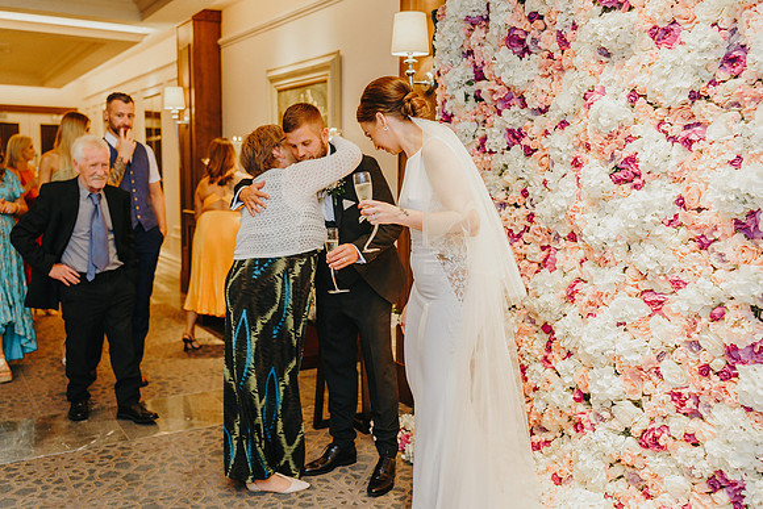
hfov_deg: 54.4
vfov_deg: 37.9
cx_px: 382
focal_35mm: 35
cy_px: 254
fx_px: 742
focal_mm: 35
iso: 640
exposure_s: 1/200
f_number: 2.2
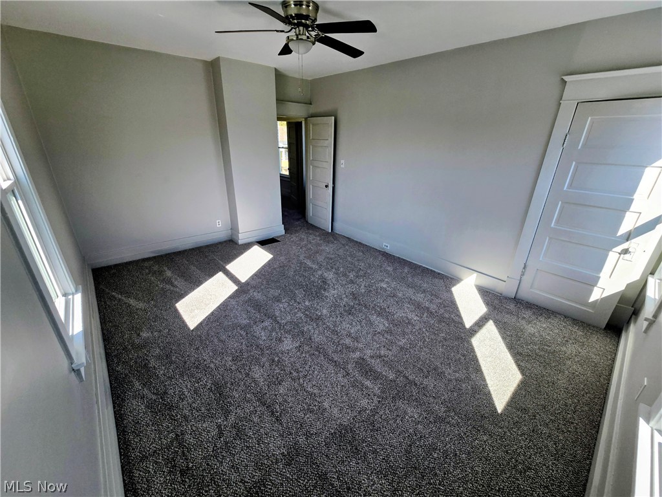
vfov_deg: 89.9
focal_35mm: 13
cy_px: 248
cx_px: 331
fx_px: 249
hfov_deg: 106.2
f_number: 2.2
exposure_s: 1/267
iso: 50
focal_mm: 2.2
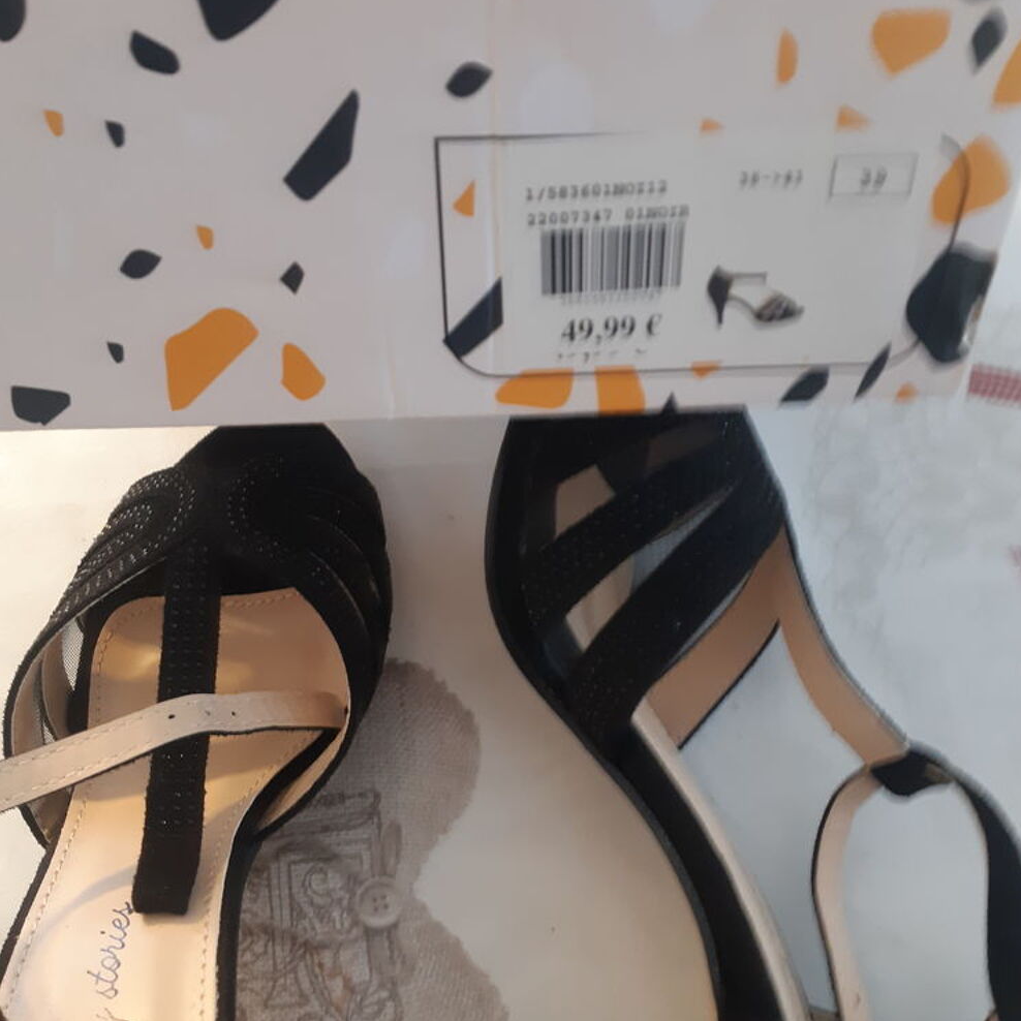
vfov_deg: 52.5
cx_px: 516
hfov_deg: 52.5
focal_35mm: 31
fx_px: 1034
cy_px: 538
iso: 250
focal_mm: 3.93
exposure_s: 1/25
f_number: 1.7
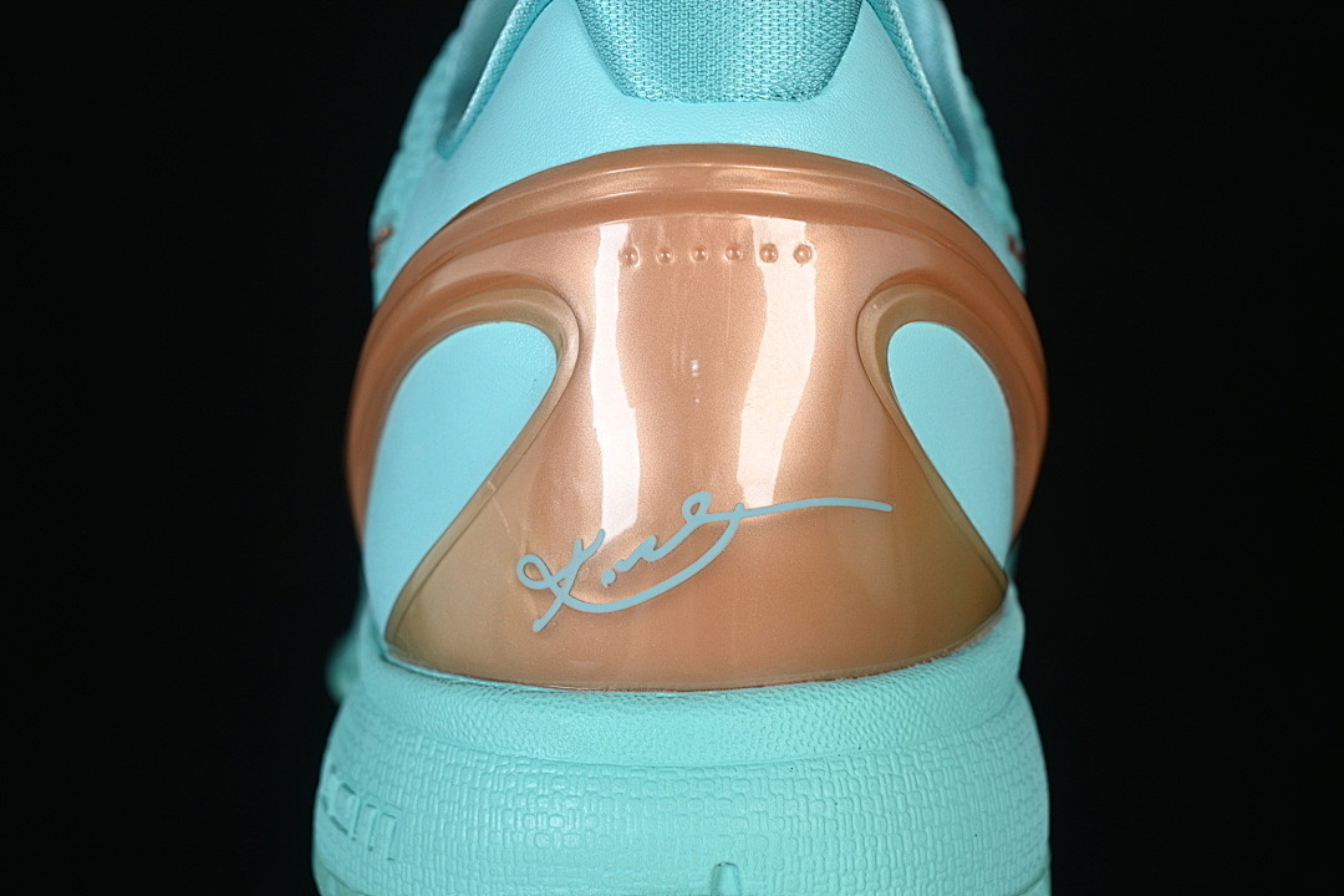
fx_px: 2800
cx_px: 672
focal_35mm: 75
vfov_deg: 18.2
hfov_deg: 27.0
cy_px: 448
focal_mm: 50
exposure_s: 1/80
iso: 160
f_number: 7.1
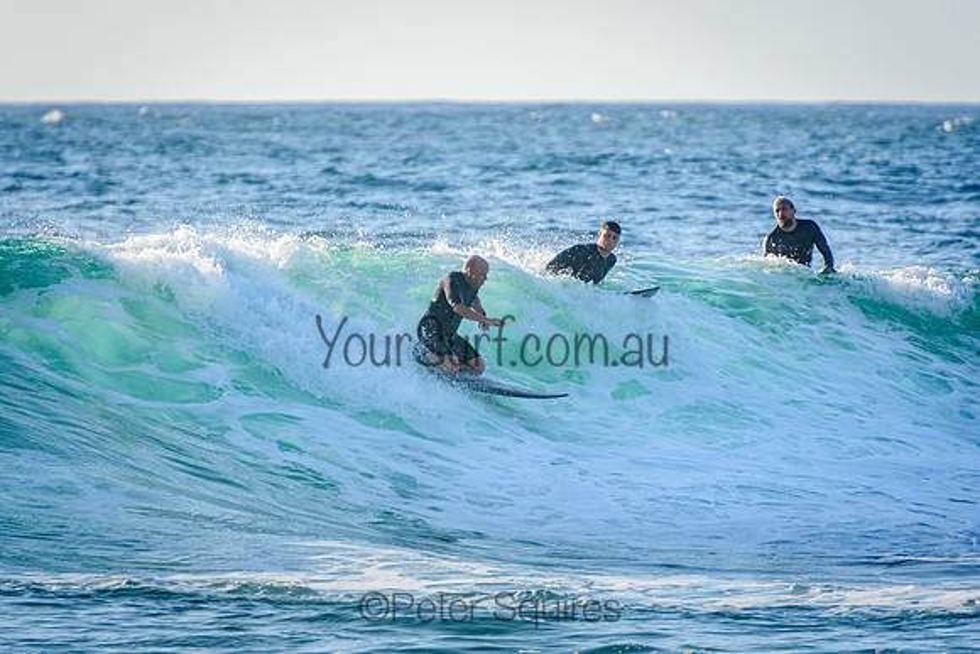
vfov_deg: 2.3
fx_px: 16623
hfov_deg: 3.4
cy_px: 327
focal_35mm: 611
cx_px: 490
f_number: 5.6
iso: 450
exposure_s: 1/2000
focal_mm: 400
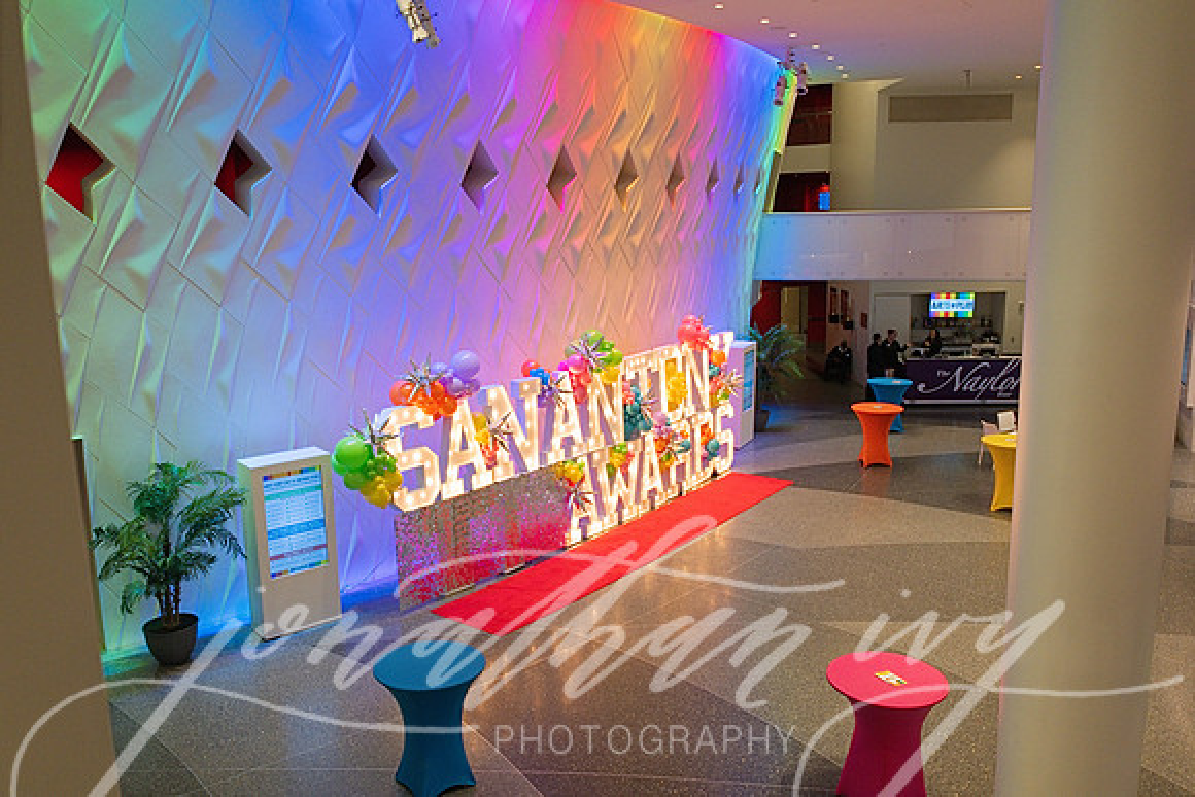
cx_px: 598
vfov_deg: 45.0
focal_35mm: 29
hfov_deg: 63.6
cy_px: 398
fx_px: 963
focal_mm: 29
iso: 640
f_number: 4
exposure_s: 1/200
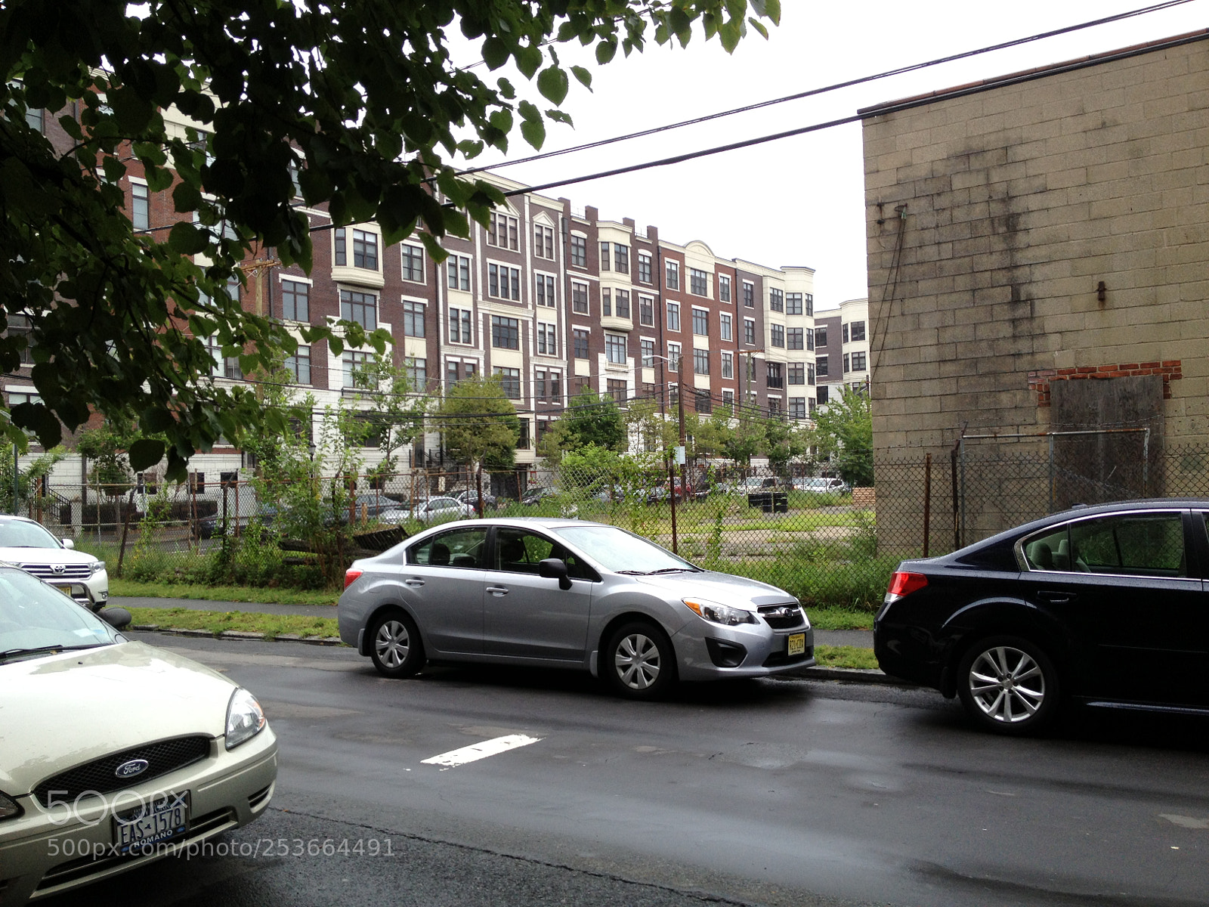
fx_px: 1222
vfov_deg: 40.7
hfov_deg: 52.6
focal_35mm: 35
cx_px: 604
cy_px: 454
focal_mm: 4.28
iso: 50
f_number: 2.4
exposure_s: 1/606
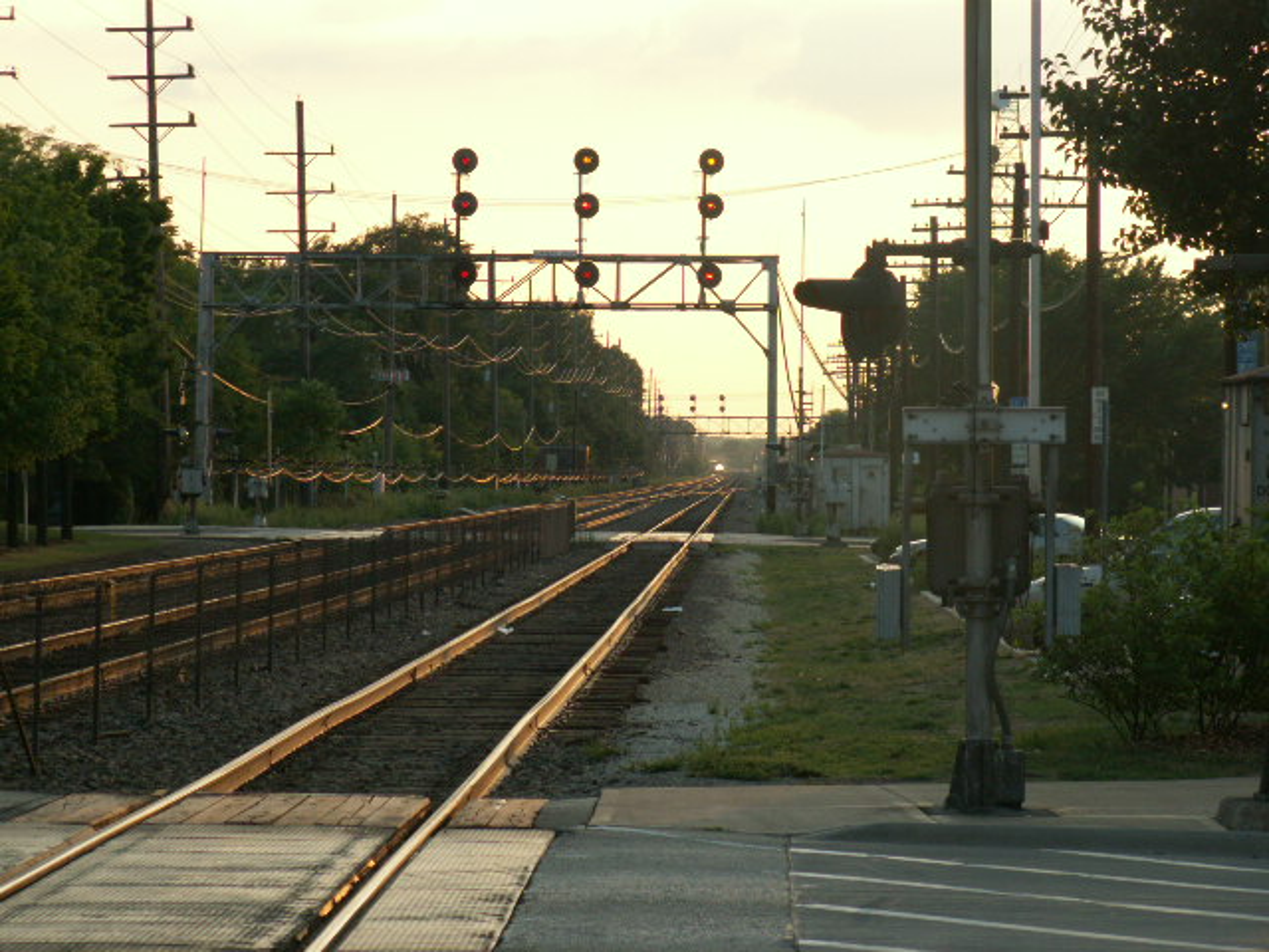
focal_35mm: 137
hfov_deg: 14.4
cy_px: 476
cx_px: 634
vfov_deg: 10.8
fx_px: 5022
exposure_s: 1/125
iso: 50
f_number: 4
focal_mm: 22.39
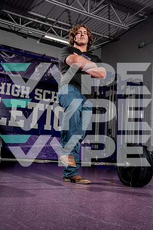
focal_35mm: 39
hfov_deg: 34.2
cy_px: 115
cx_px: 76
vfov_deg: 49.6
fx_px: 249
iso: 100
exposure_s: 1/250
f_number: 8
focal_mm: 39
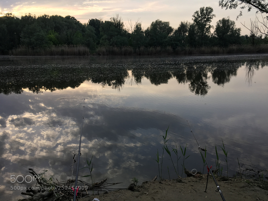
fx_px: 225
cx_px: 134
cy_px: 100
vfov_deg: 48.2
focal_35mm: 29
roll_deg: +0.8
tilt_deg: -11.9
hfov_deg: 61.7
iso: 25
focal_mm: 4.15
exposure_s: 1/375
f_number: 2.2
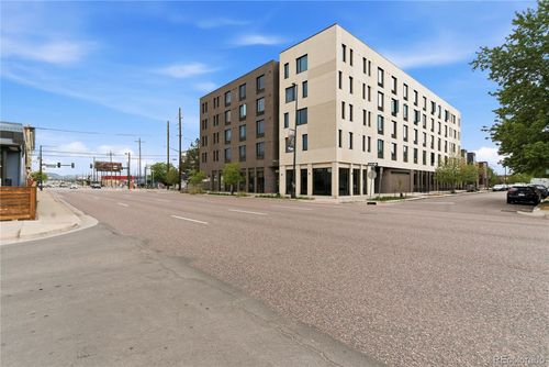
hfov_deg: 93.2
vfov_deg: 70.5
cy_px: 184
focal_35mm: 17
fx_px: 259
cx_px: 274
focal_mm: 17
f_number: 8
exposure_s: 1/160
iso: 100
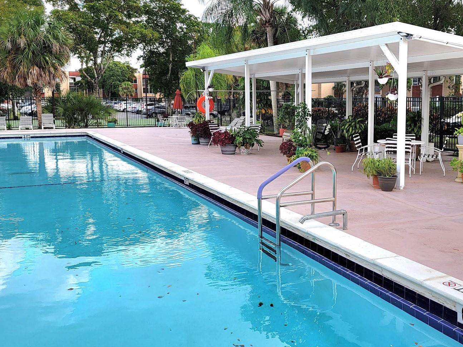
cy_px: 145
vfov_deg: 37.6
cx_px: 315
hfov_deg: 48.0
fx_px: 508
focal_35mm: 38
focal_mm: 6.7
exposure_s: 1/455
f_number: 1.8
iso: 16
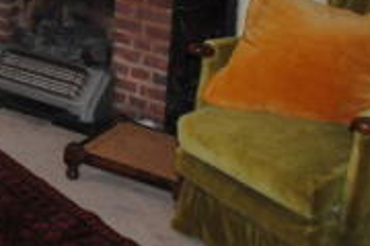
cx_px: -85
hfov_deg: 19.5
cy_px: -108
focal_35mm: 98
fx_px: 1007
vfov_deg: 13.3
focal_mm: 18
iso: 200
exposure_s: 1/60
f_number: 3.5
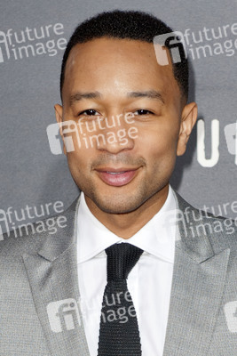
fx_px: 691
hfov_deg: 19.5
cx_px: 118
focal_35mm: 70
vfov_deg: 28.8
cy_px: 178
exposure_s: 1/400
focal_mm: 70
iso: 800
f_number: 4.5
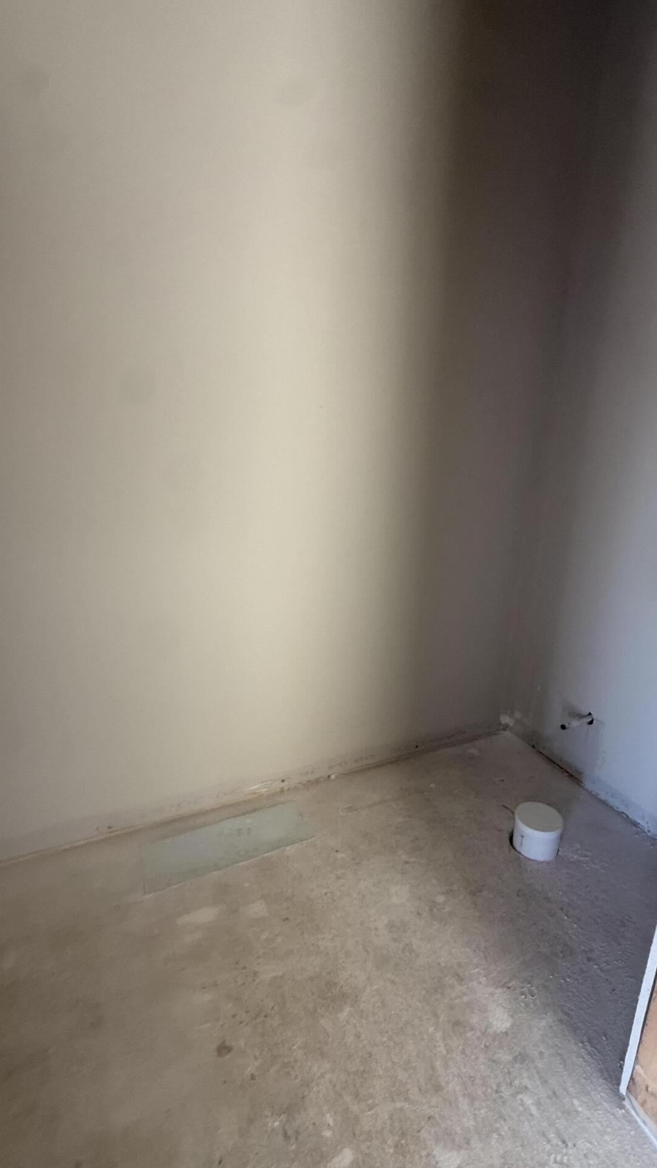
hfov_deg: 66.2
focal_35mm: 16
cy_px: 593
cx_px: 403
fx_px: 496
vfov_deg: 99.4
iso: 320
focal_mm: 2.22
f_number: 2.2
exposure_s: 1/89
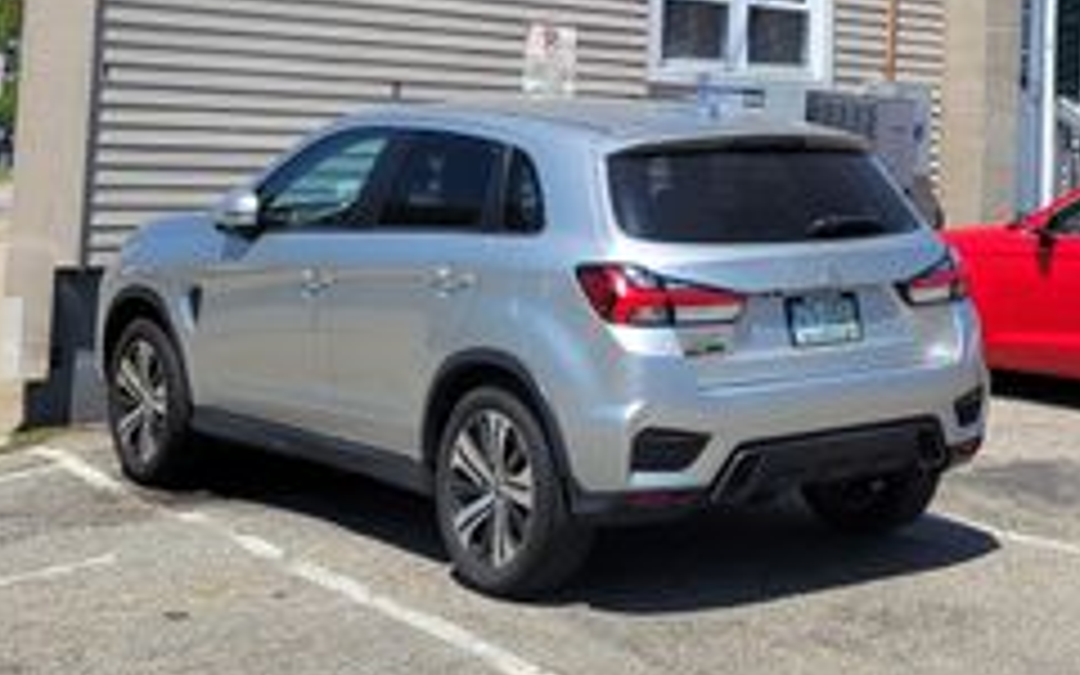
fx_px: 2031
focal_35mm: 69
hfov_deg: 28.6
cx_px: 968
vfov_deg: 18.4
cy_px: 14
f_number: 1.8
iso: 40
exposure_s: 1/3018
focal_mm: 5.4
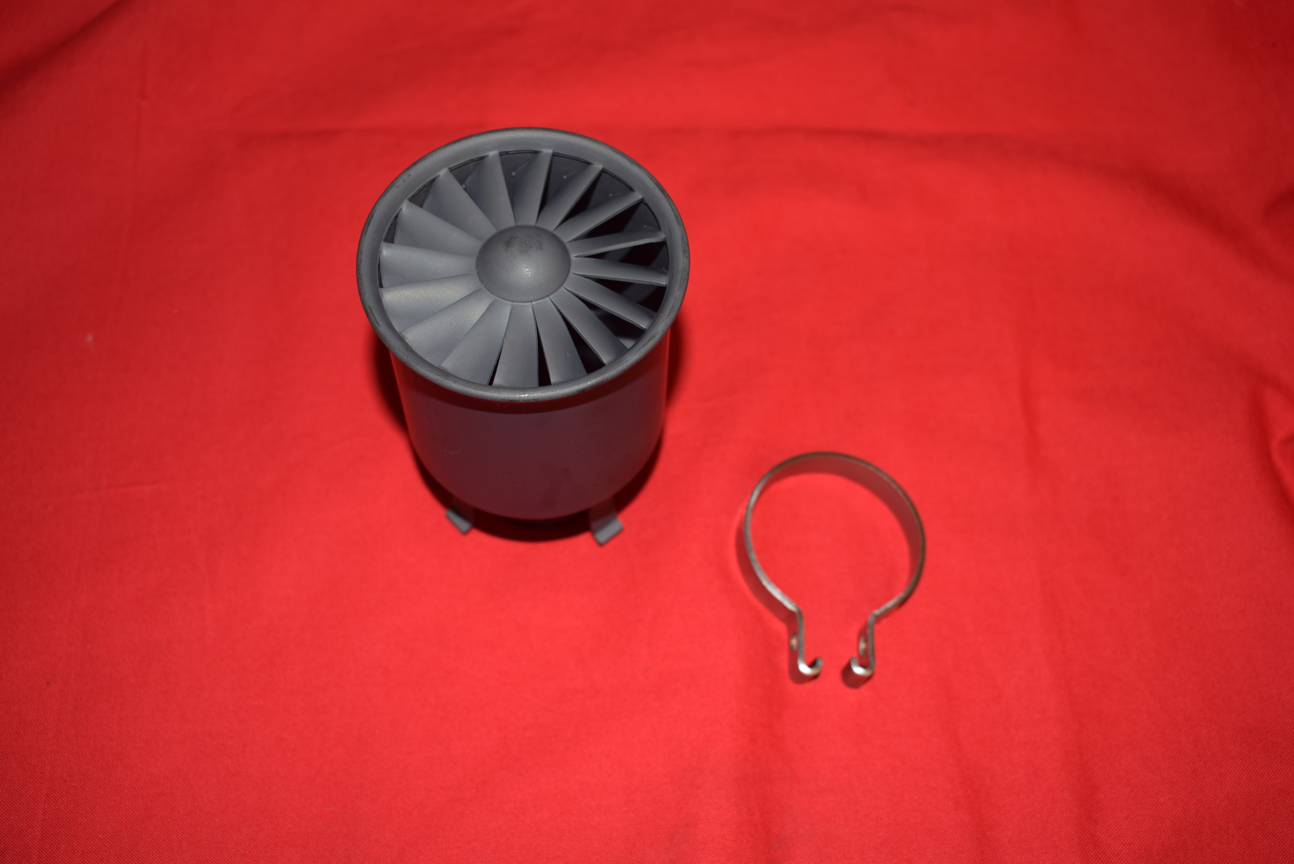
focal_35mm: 40
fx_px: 1456
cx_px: 647
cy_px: 432
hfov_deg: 47.9
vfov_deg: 33.0
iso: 160
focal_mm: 27
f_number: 5
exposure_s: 1/25
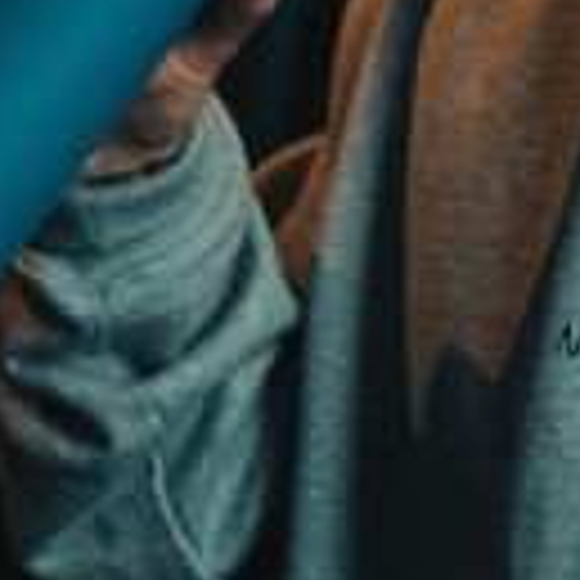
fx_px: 5023
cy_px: -279
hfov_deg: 6.6
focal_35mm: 265
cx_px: 202
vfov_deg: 6.5
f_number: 2.8
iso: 640
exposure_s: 1/160
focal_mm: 67
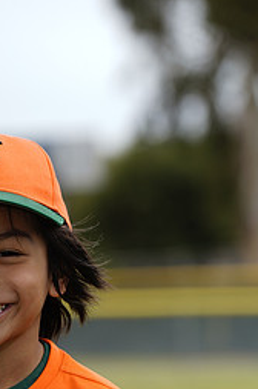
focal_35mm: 402
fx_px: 4333
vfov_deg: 5.1
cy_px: 441
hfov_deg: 3.4
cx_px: -8
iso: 50
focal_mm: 175
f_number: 5.6
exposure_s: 1/250
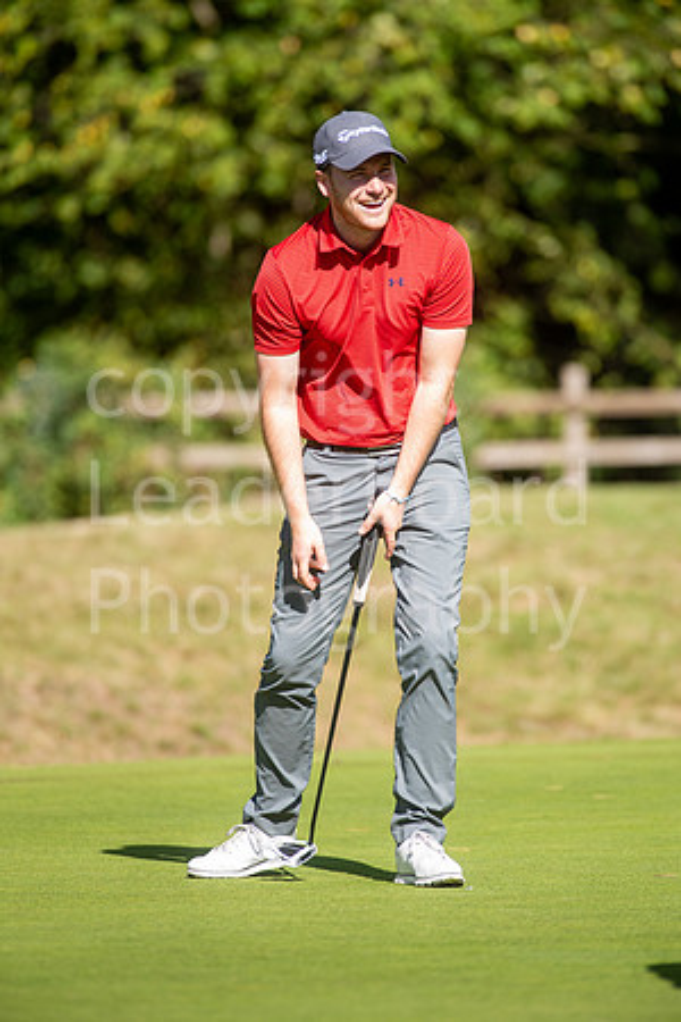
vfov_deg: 6.9
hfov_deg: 4.6
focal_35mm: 300
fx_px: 8512
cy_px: 511
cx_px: 340
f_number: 4.5
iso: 640
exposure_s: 1/3200
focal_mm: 300
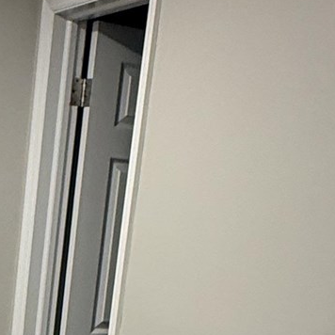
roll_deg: -7.6
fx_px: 876
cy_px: 377
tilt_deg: -11.5
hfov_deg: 21.3
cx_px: 52
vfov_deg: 20.5
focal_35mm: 80
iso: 250
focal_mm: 2.22
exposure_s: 1/60
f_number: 2.2
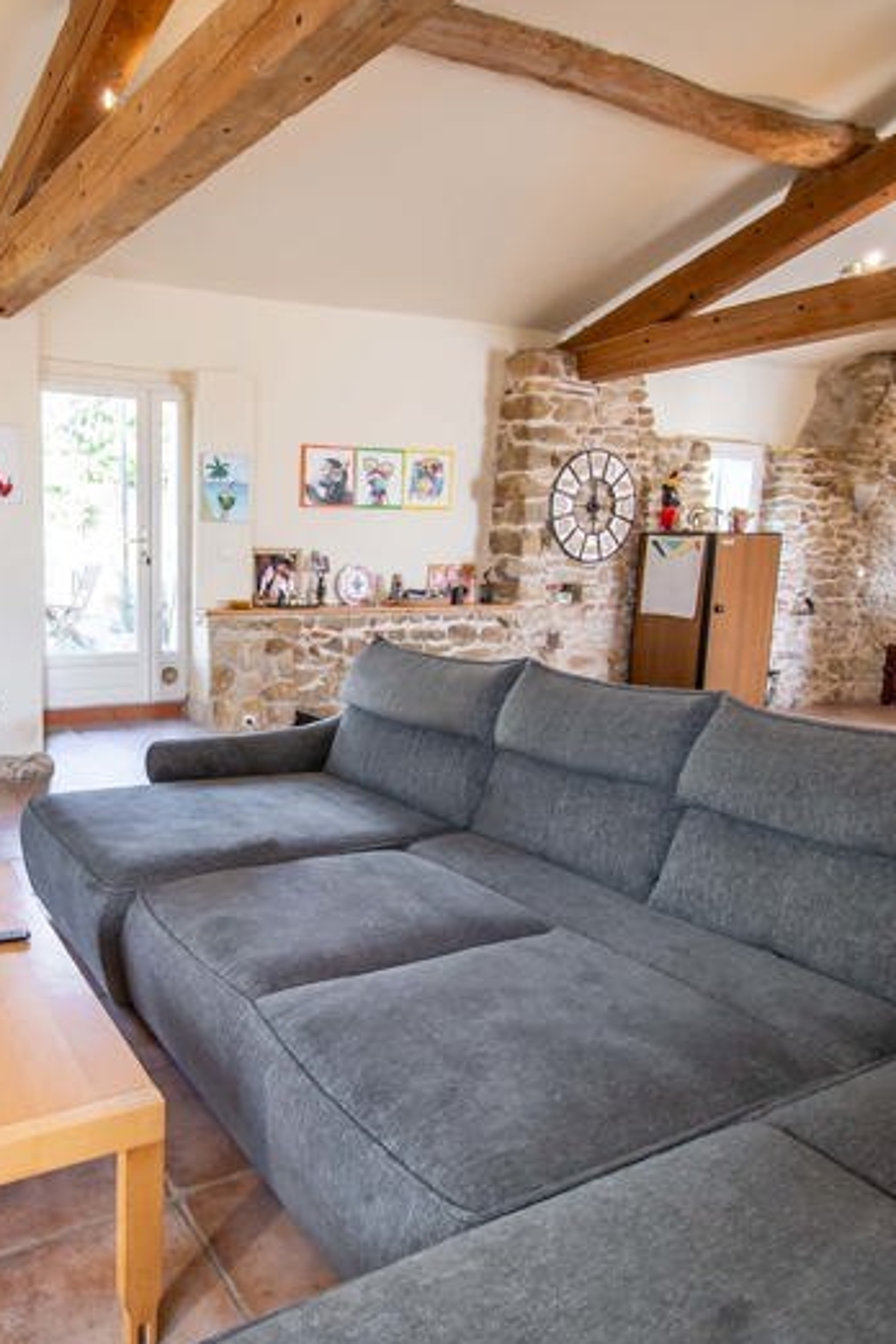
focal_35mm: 23
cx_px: 237
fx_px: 859
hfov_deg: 52.9
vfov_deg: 76.1
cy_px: 676
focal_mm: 10
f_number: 5
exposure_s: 1/40
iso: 500
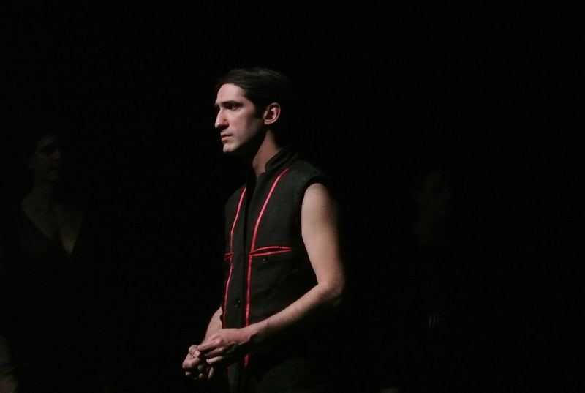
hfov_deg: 12.4
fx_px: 2703
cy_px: 196
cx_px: 292
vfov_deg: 8.3
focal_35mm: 166
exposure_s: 1/50
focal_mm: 61.6
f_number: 4.5
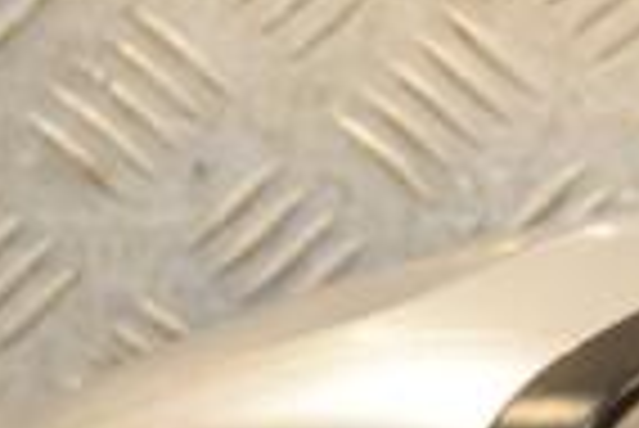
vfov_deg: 3.5
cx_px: 459
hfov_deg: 5.3
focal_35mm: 392
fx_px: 6965
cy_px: 725
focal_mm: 62
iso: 800
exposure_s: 1/200
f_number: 5.6
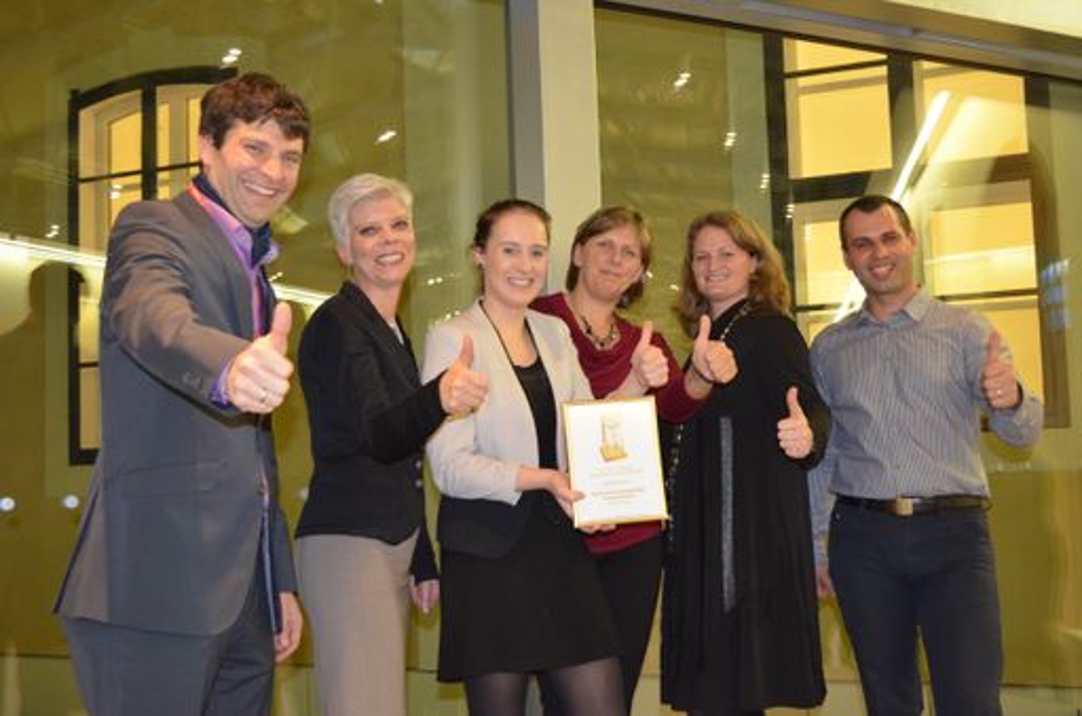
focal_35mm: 45
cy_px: 358
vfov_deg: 29.7
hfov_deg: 43.7
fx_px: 1350
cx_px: 541
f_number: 4.5
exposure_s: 1/60
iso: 2200
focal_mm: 30
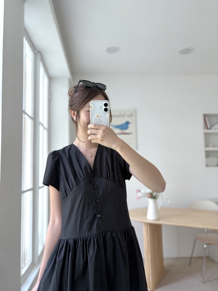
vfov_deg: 67.3
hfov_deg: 53.1
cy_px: 146
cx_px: 109
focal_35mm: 26
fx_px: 218
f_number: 1.6
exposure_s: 1/120
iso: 100
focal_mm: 5.96
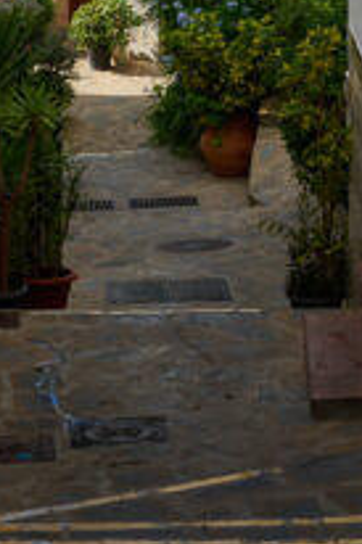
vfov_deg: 14.0
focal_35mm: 136
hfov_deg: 10.1
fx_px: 2055
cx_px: 205
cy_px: -320
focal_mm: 40
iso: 100
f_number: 11
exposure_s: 1/200
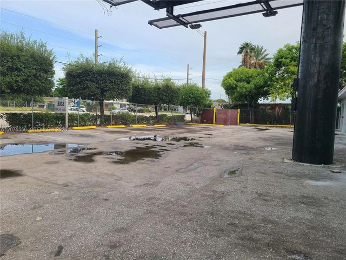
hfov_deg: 67.3
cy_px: 130
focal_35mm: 26
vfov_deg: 53.1
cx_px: 173
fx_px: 260
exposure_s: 1/696
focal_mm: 5.4
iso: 40
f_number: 1.8
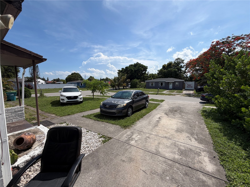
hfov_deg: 102.1
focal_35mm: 14
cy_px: 94
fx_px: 101
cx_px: 125
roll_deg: -0.2
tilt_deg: -6.7
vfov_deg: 85.7
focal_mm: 2.22
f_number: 2.2
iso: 20
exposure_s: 1/1399
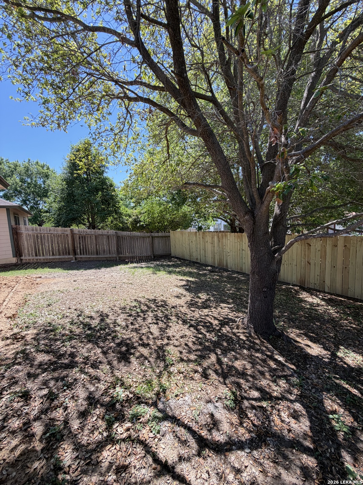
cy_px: 242
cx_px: 182
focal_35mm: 14
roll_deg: +2.7
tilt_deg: -6.6
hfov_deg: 85.7
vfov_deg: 102.1
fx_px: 196
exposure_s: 1/220
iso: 50
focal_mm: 2.22
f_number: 2.2
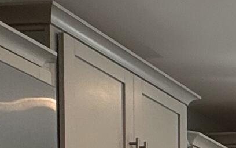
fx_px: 701
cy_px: 359
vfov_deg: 10.3
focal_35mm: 109
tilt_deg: -1.4
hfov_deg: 15.0
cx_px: 493
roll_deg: -0.3
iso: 80
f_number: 2.2
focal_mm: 2.22
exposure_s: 1/120
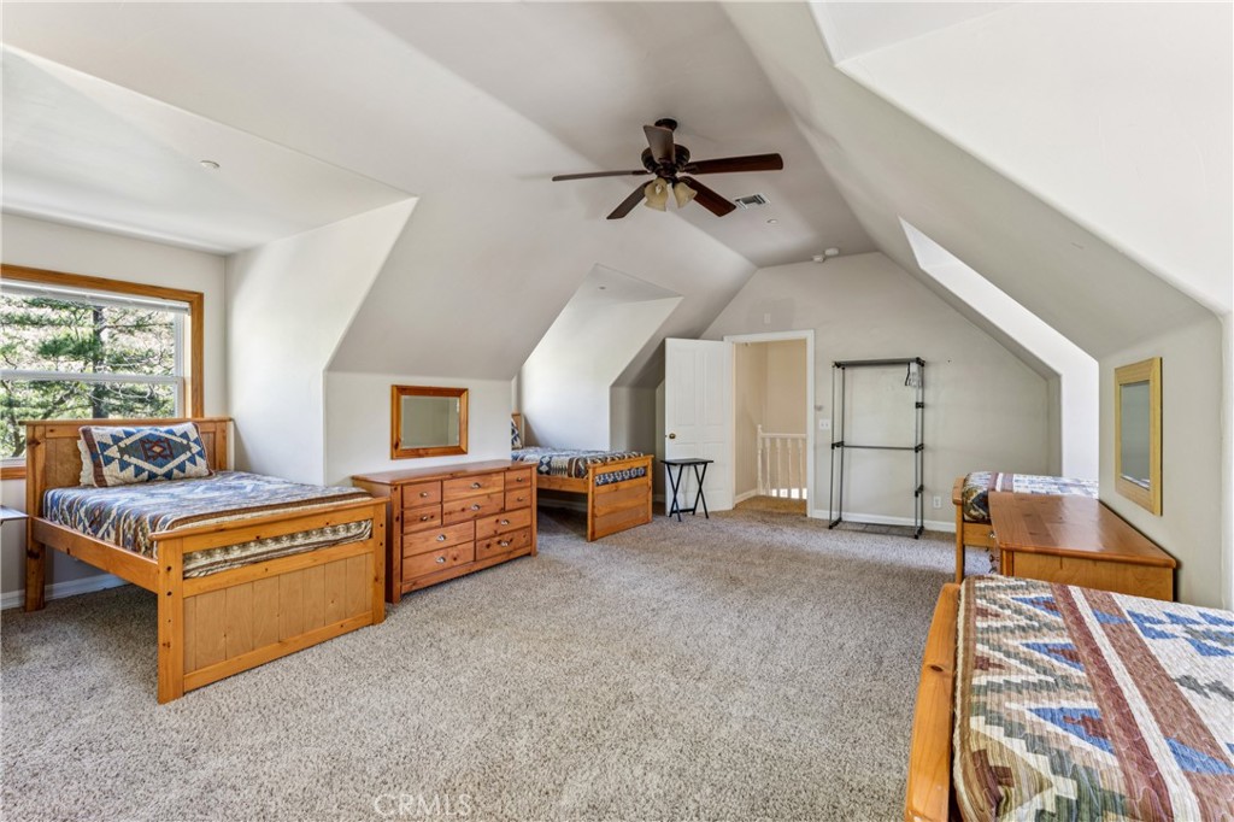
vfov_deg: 72.7
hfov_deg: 95.7
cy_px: 411
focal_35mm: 16
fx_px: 559
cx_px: 617
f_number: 13
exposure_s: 1.6
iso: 100
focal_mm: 16.3
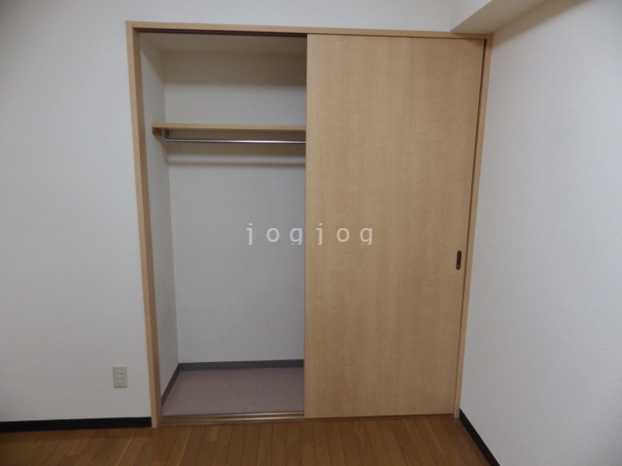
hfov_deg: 76.4
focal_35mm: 22
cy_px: 233
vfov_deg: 61.1
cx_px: 311
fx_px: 395
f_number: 3.1
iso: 250
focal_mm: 4
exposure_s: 1/45
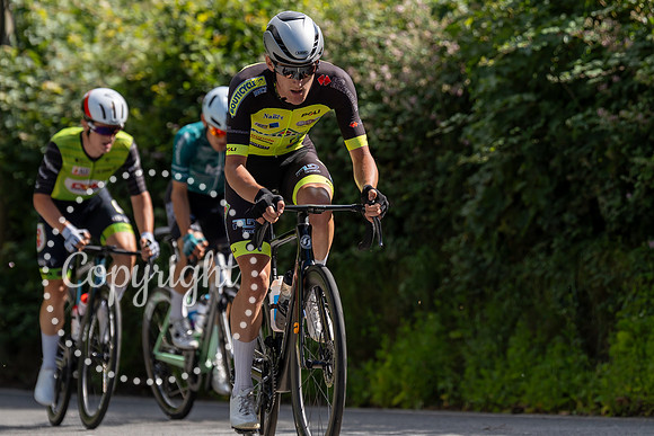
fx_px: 4592
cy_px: 100
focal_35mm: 253
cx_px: 342
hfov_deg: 8.1
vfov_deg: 5.4
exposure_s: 1/1000
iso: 100
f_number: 3.5
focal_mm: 164
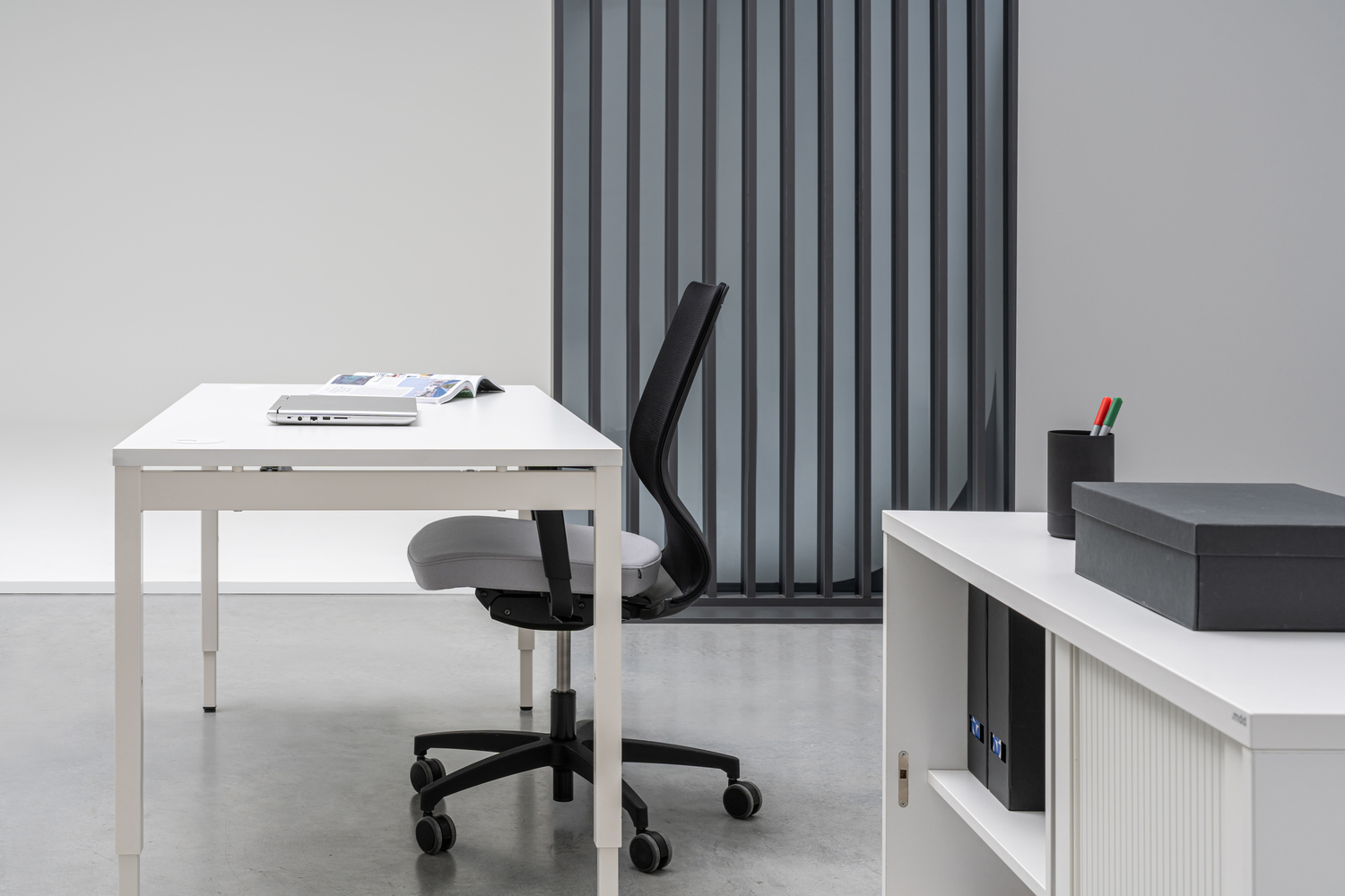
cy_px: 448
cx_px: 672
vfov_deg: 27.0
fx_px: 1868
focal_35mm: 50
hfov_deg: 39.6
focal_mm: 50
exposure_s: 1/125
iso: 100
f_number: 11
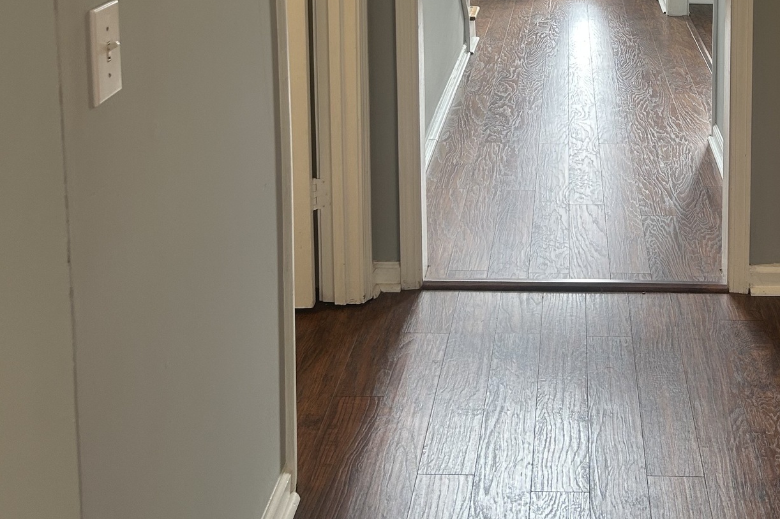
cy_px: -70
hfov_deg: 38.2
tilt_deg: -7.4
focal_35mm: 51
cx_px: 551
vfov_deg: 24.5
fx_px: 1105
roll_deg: +0.0
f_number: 1.5
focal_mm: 5.7
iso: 80
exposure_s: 1/60
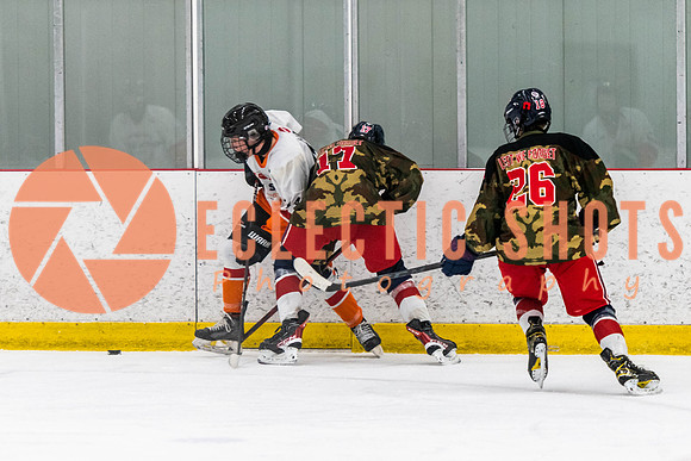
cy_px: 247
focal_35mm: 244
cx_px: 311
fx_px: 4693
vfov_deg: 5.6
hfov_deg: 8.4
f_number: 2.8
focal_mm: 125
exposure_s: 1/640
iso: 1600
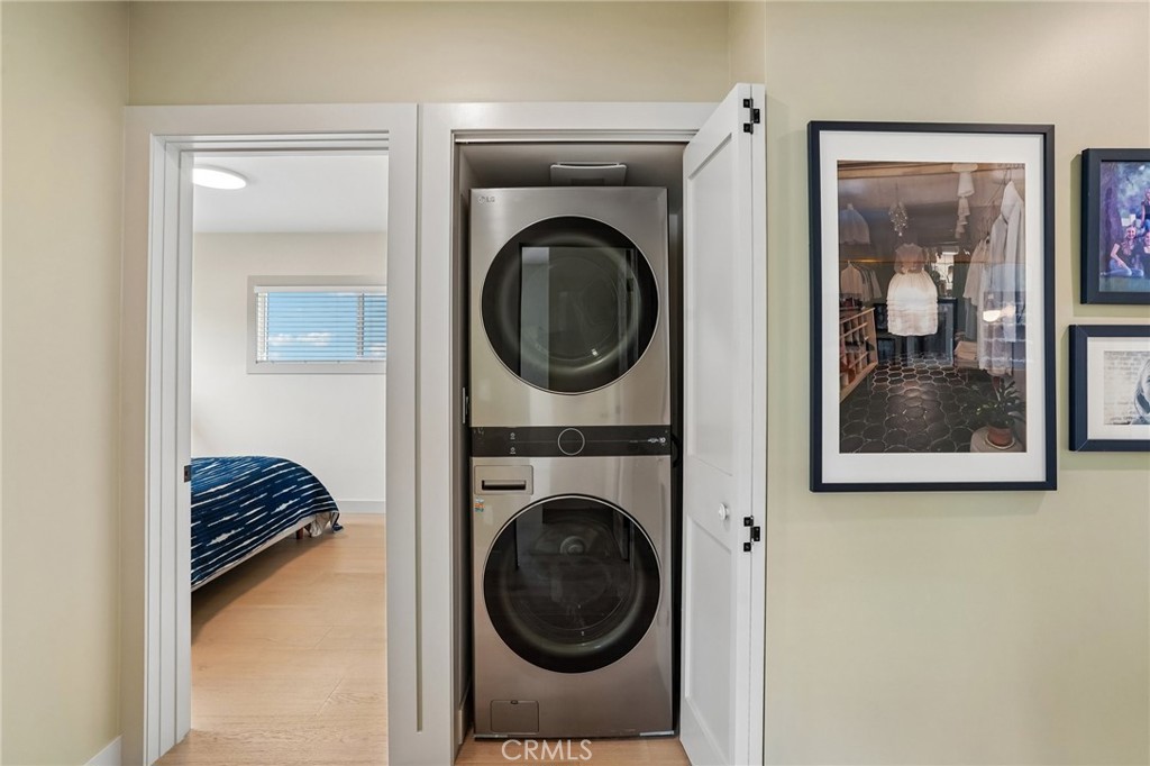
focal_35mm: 16
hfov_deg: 96.8
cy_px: 383
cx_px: 575
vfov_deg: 73.7
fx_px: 511
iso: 400
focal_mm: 16
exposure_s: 1/6
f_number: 8
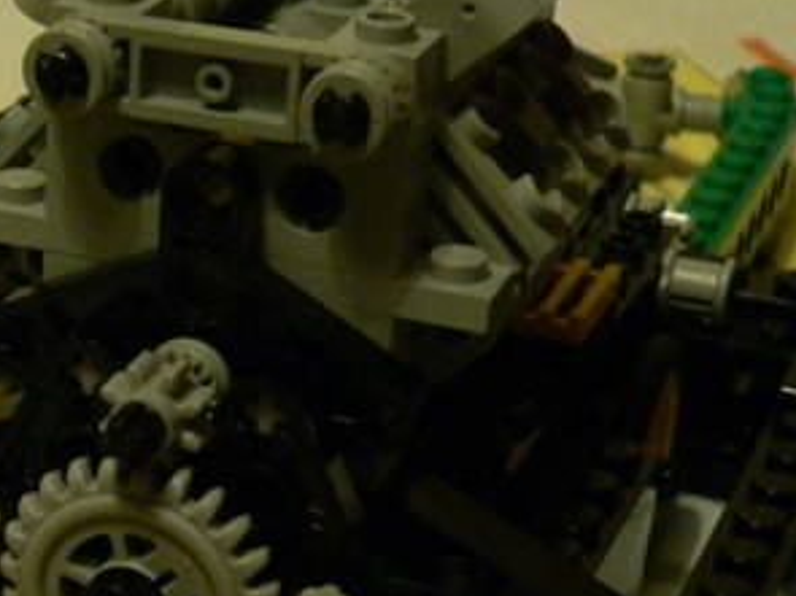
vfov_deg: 13.2
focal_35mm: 110
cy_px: 667
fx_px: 2528
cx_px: -318
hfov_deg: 16.6
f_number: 2.8
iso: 200
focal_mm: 6
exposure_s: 1/10
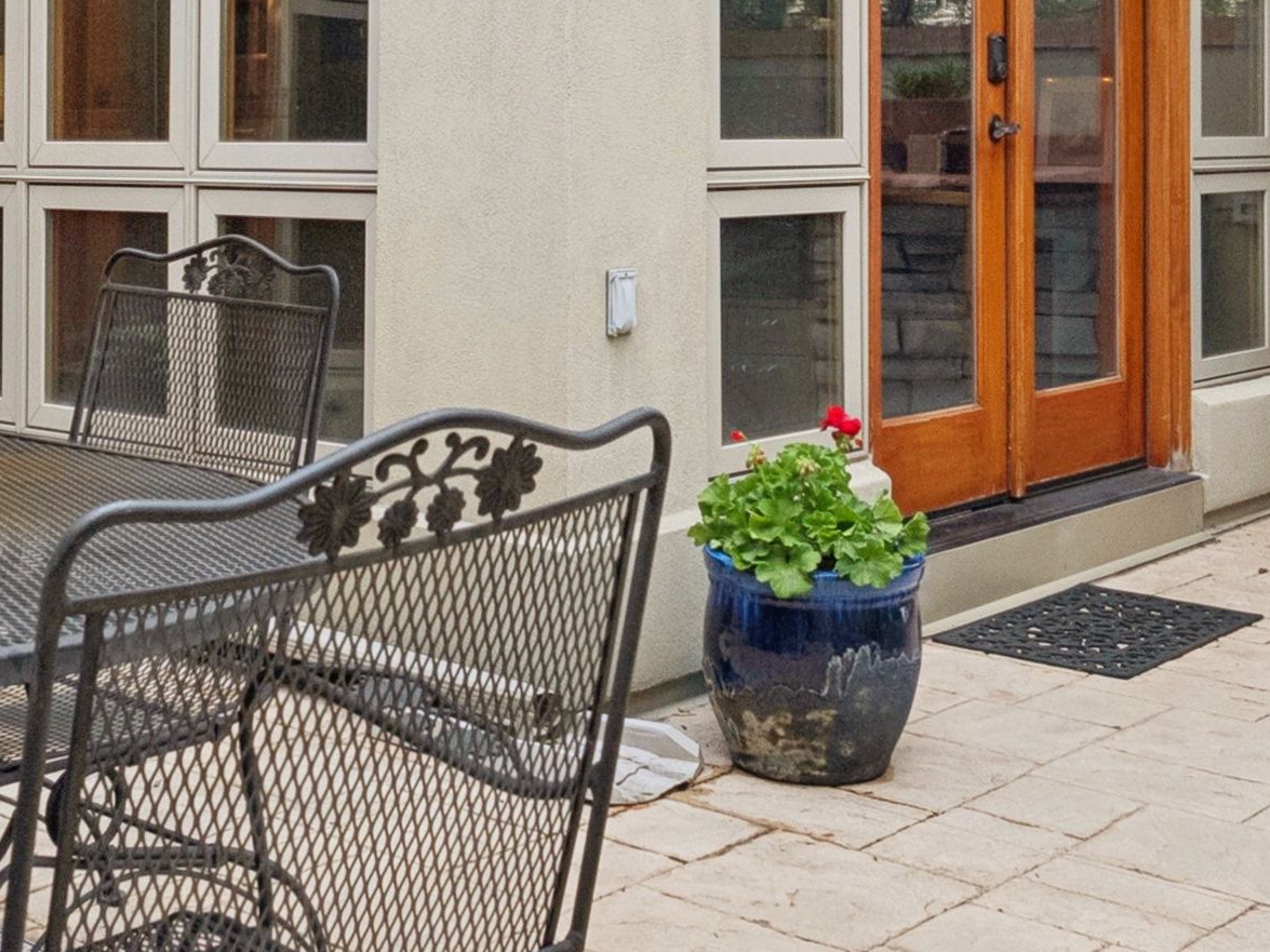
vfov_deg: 24.3
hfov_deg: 32.5
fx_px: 2164
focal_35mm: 59
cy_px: 152
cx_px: 437
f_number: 9
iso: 800
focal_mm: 17
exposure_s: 1/80
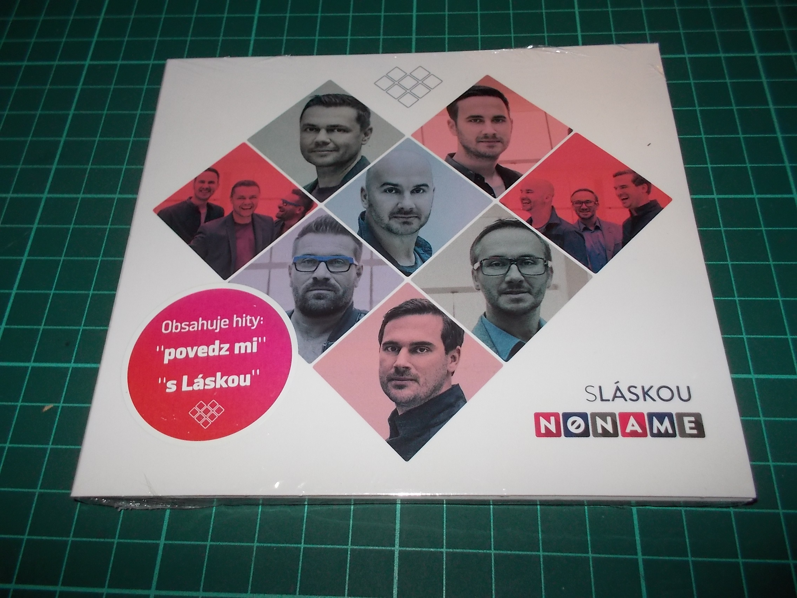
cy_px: 299
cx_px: 398
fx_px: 668
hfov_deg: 61.7
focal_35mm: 29
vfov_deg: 48.2
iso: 200
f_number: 3.3
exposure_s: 1/30
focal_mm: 4.1
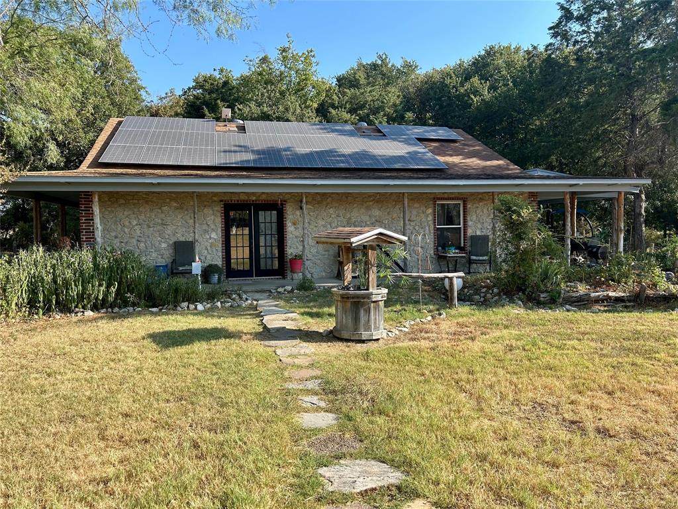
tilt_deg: -2.4
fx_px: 509
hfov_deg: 67.3
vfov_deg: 53.1
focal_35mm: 26
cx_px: 339
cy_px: 254
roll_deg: +0.7
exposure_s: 1/1869
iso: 50
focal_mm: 5.7
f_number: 1.5
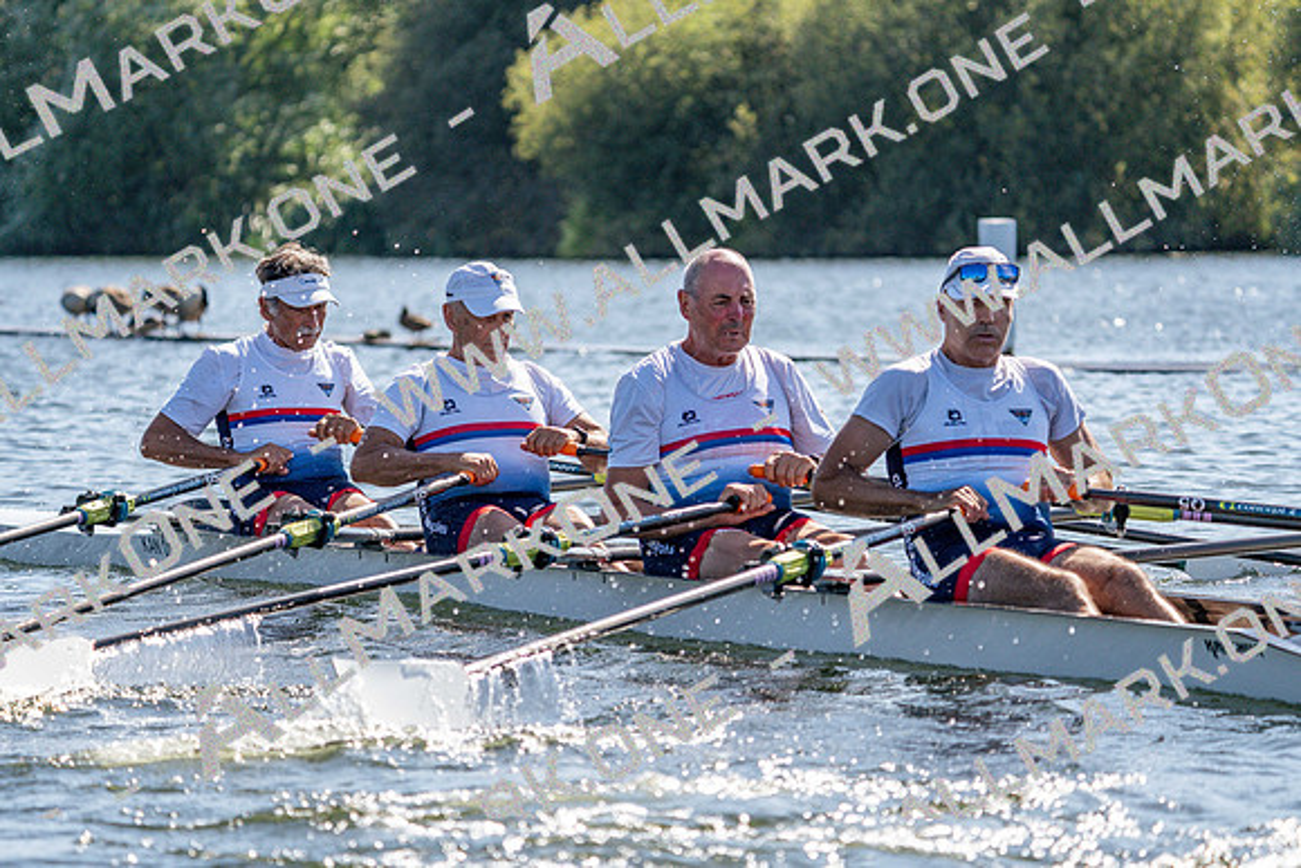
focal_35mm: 200
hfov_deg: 10.3
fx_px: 7229
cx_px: 650
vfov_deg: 6.9
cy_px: 434
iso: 400
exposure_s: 1/2000
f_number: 5.6
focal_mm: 200
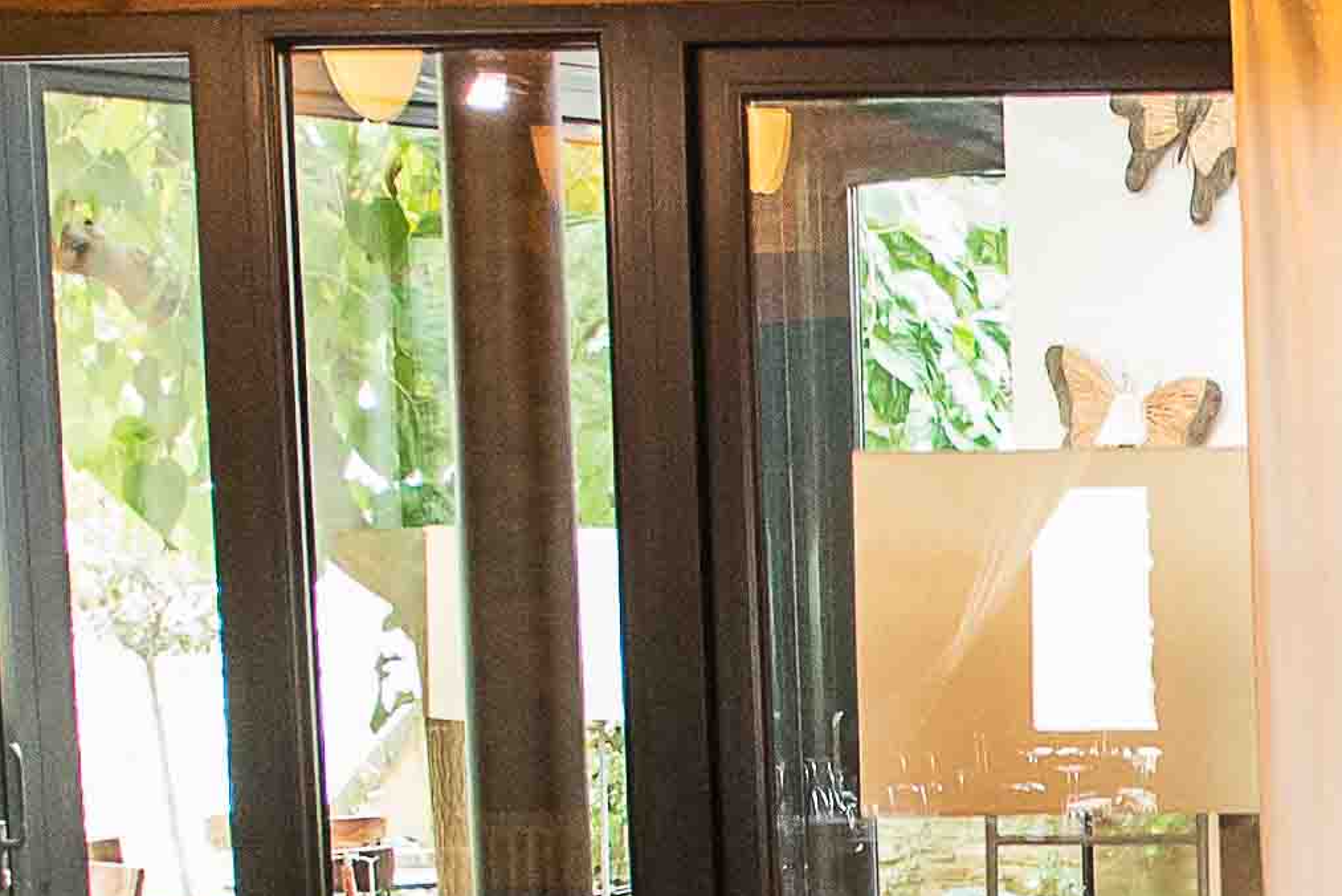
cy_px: 1192
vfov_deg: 13.2
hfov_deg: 18.8
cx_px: 1782
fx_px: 3729
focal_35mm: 100
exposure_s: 1/60
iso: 3200
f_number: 3.5
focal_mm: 17
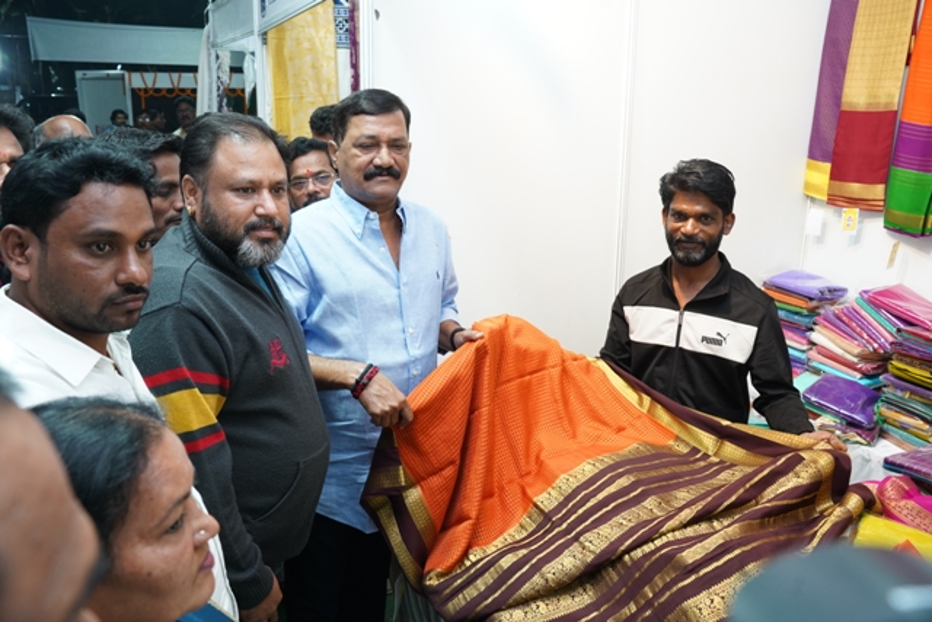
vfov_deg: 46.4
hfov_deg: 65.5
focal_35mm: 28
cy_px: 311
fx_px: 725
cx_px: 466
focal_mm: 28
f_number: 6.3
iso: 1250
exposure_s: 1/100
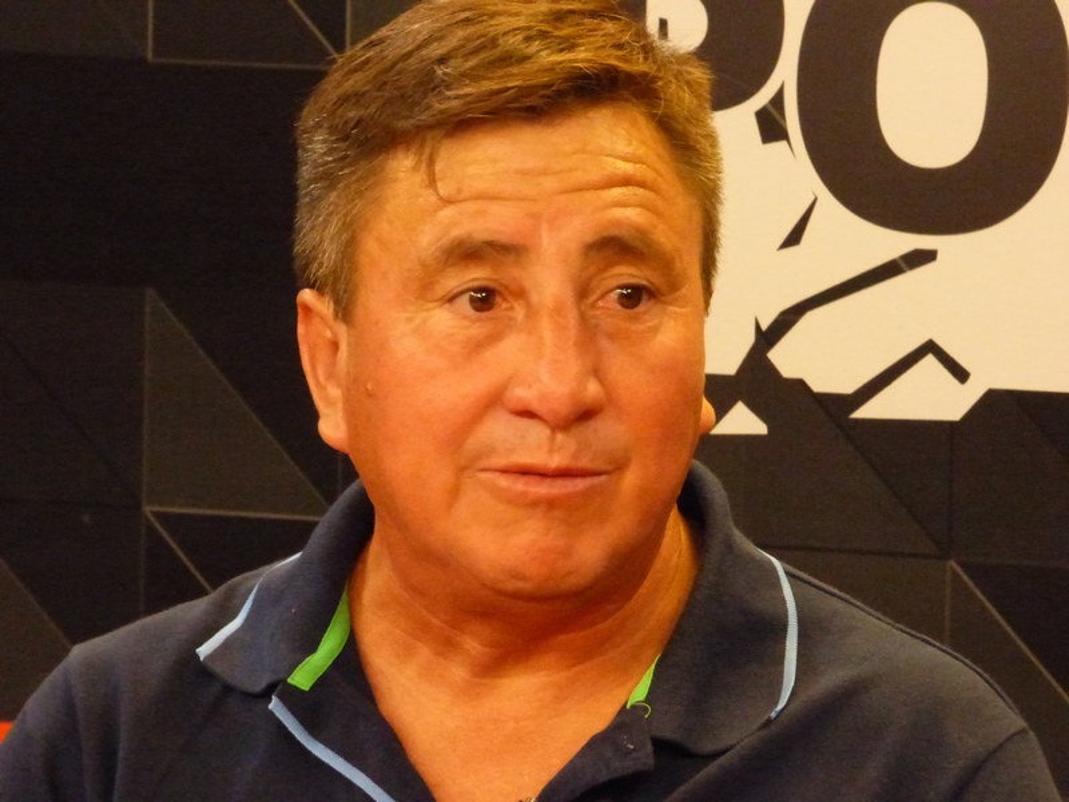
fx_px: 9851
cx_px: 534
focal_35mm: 319
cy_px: 401
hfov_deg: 6.2
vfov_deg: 4.7
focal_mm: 57.16
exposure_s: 1/60
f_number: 8
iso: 3200
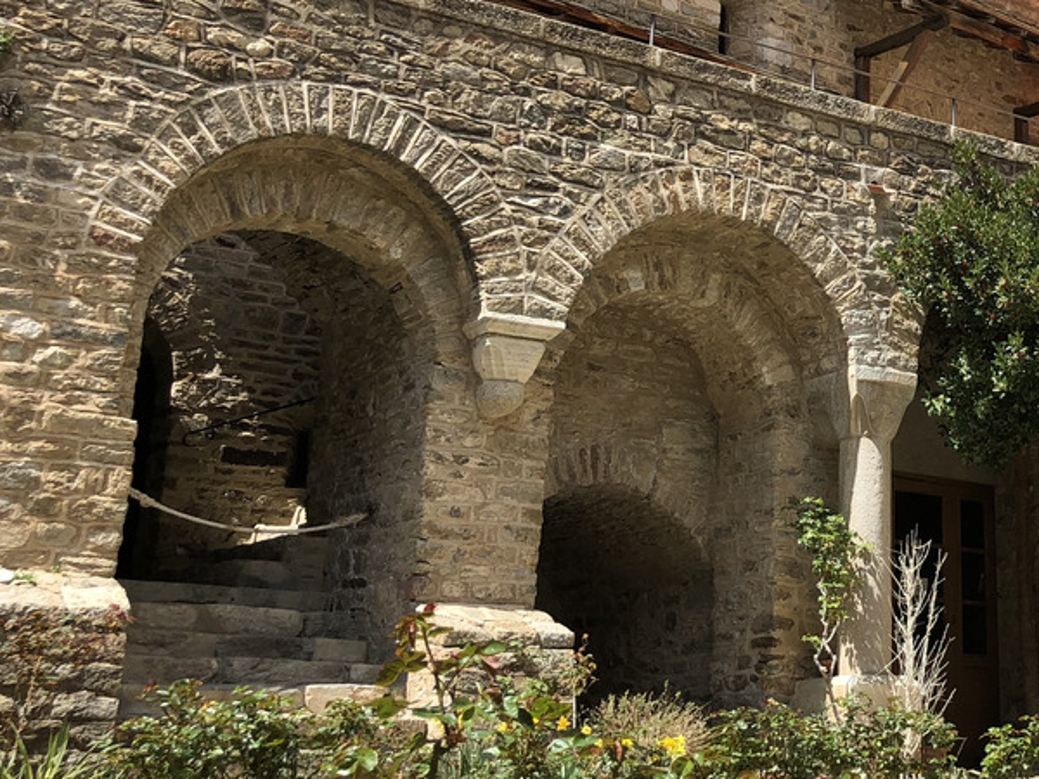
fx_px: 1681
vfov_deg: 25.9
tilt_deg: +18.7
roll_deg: +1.1
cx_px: 937
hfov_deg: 32.6
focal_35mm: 56
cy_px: 230
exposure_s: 1/1230
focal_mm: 4
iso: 20
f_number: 1.8
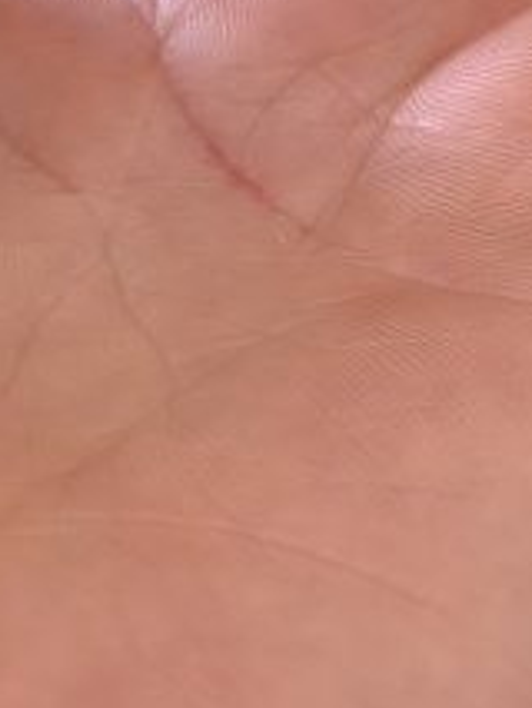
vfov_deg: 12.0
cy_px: -590
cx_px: 183
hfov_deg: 9.9
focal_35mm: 150
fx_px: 3071
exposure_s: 1/50
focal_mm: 6.98
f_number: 2
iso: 200
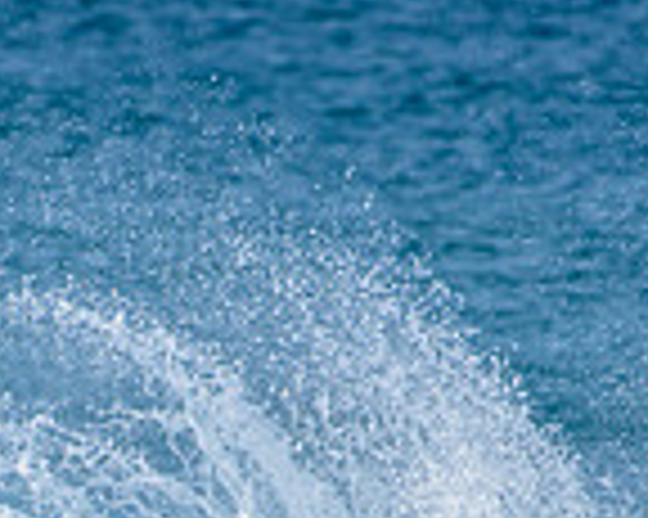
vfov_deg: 0.8
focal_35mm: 1894
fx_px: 36299
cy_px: 836
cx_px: 0
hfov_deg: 1.0
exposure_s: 1/2000
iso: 160
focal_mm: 500
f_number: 5.6
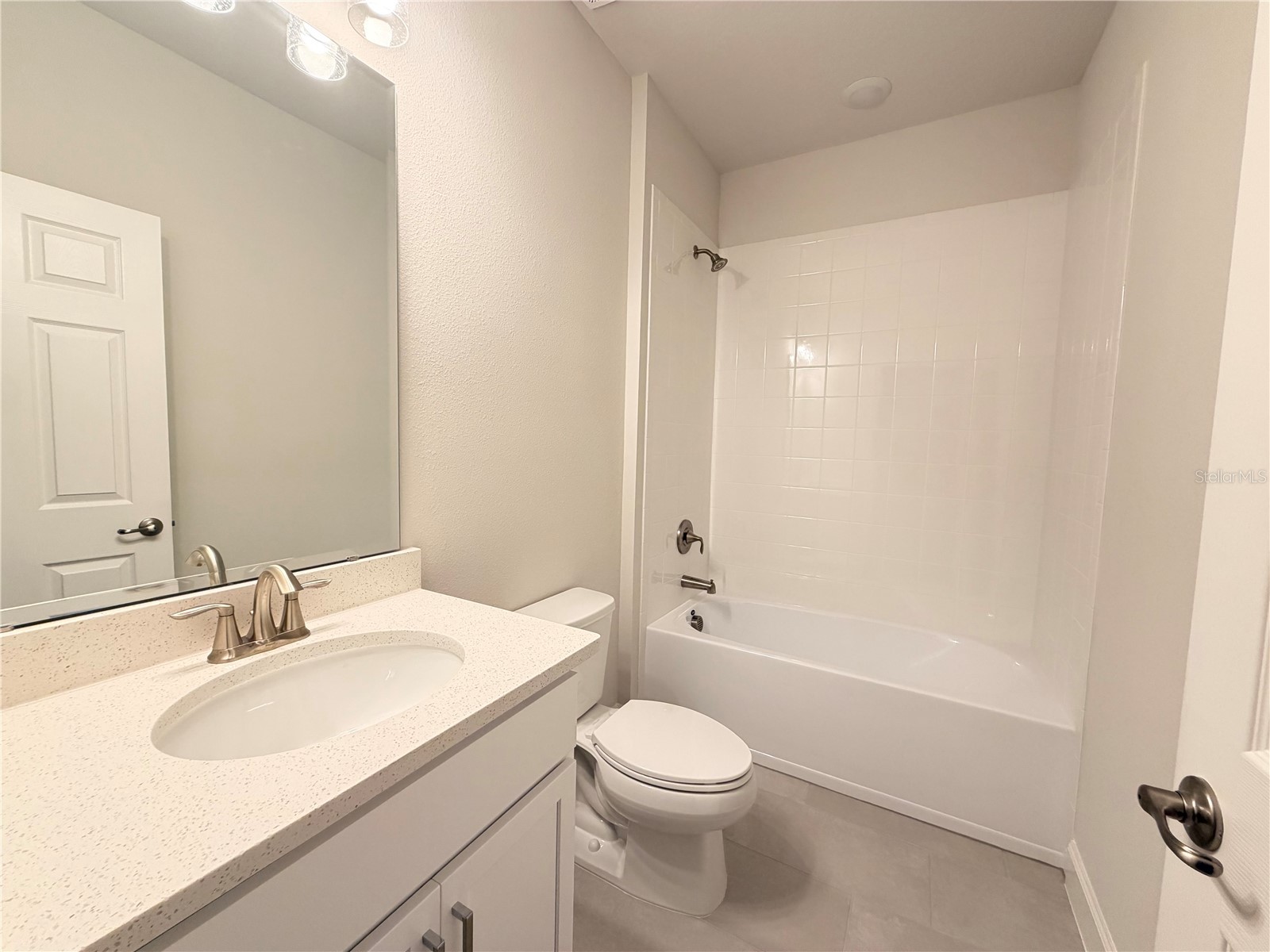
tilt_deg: -4.6
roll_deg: -1.0
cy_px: 476
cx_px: 635
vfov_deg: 85.7
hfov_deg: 102.1
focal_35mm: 14
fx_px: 514
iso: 250
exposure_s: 1/60
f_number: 2.2
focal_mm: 2.22
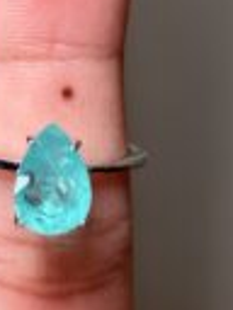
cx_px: 61
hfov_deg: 9.1
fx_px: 1454
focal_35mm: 162
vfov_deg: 12.0
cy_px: -34
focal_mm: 5.96
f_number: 1.6
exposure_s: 1/111
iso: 40
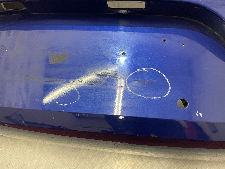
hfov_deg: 67.3
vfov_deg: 53.1
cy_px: 84
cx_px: 112
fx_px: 169
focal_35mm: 26
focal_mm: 4.2
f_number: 1.6
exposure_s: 1/50
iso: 160
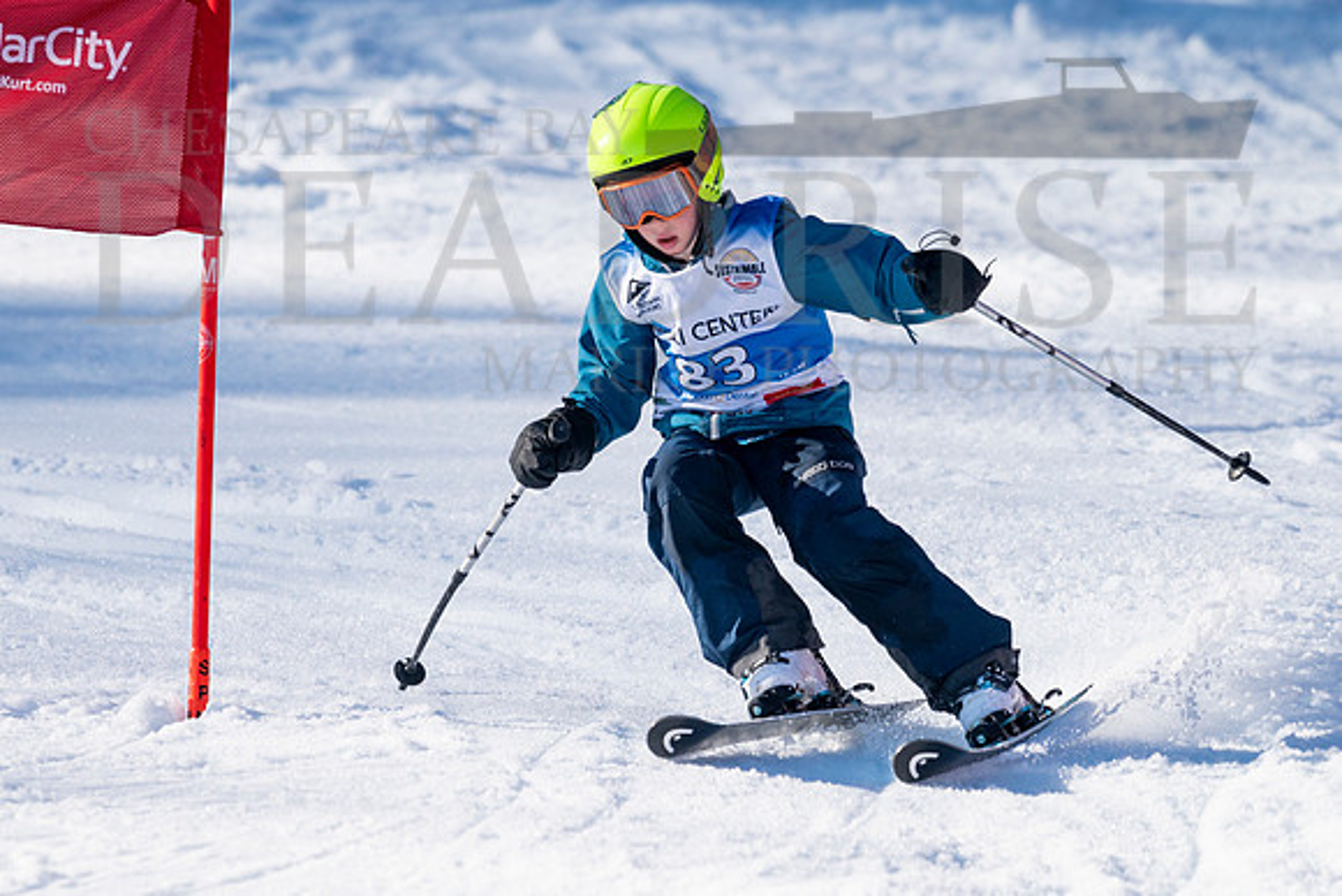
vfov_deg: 2.0
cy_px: 452
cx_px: 579
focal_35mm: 687
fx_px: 25604
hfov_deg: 3.0
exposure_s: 1/2500
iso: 640
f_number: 8
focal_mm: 560
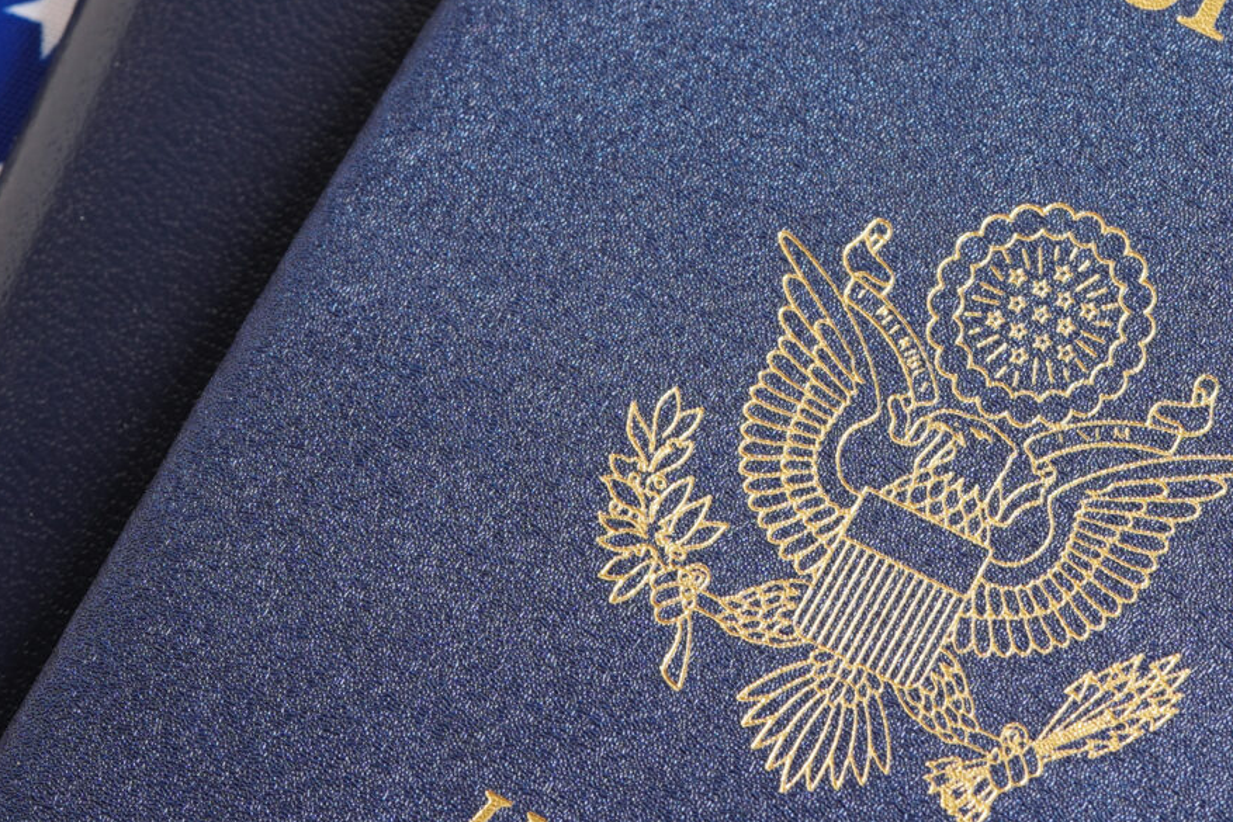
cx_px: 849
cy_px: -12
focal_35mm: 146
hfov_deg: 14.0
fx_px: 5001
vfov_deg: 9.3
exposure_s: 1/80
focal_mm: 50
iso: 100
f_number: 8
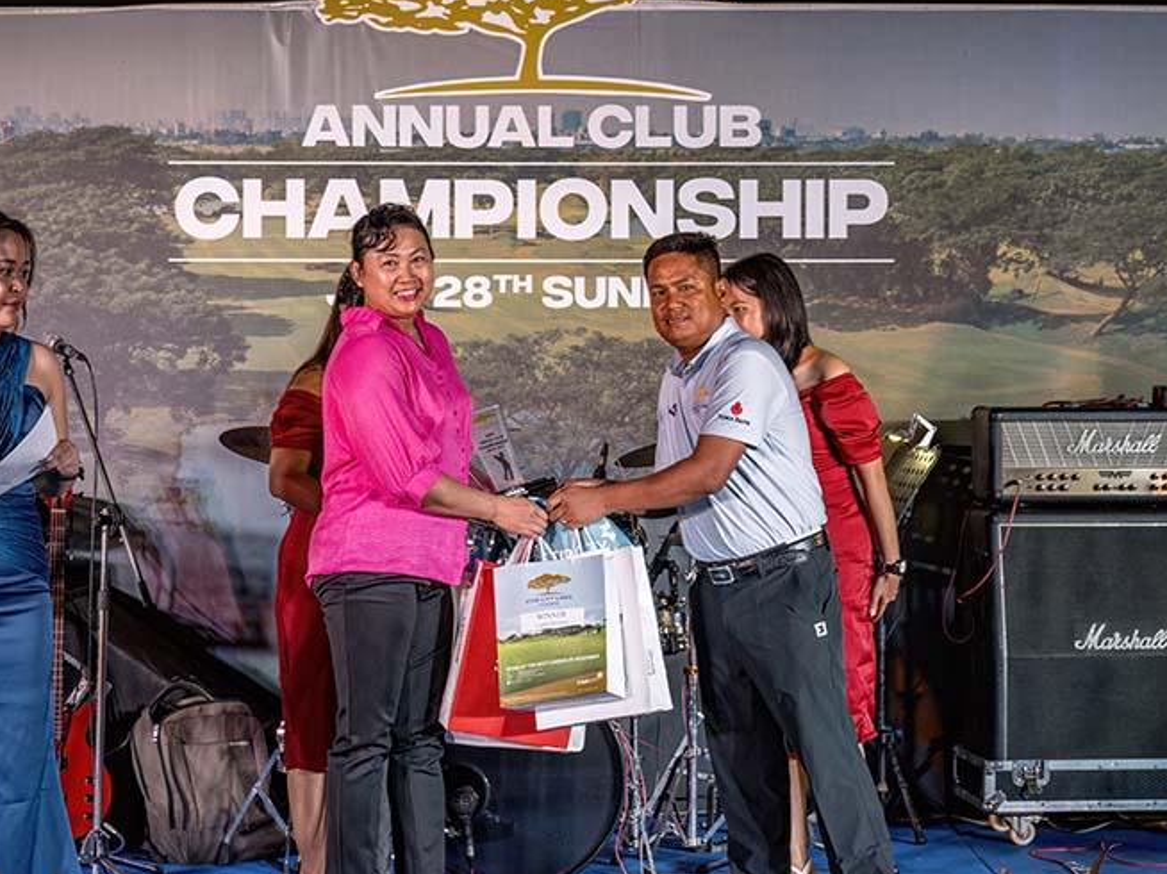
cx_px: 528
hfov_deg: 27.0
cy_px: 432
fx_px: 2426
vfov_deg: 20.4
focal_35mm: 72
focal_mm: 51
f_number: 5.6
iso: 1250
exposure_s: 1/200
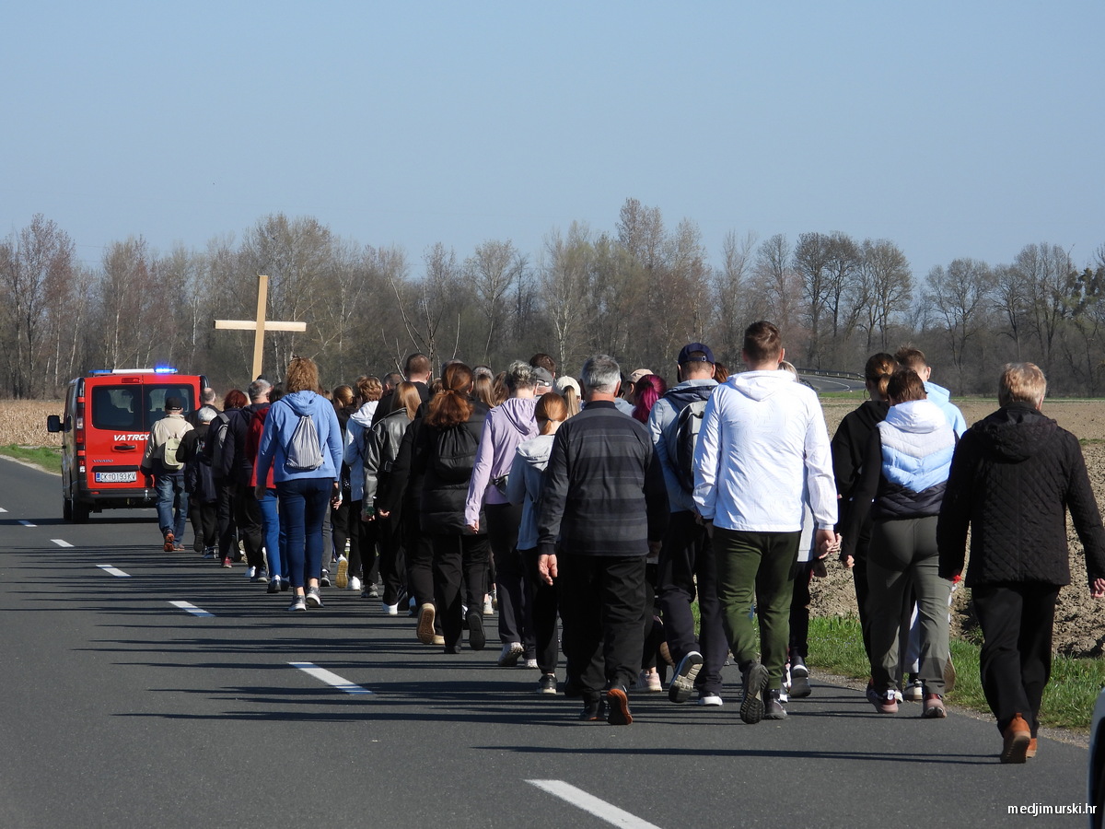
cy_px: 414
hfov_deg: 8.4
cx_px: 552
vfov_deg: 6.3
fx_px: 7502
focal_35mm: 235
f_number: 4.5
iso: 100
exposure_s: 1/800
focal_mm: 42.2
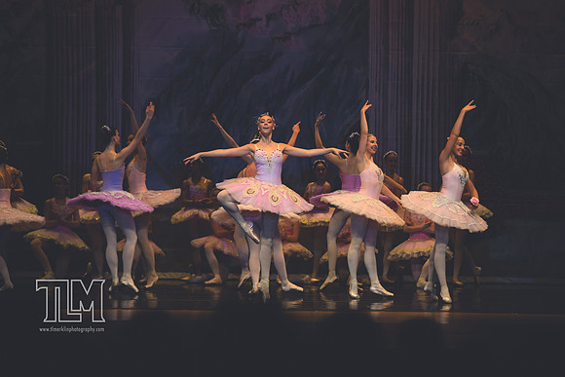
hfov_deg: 12.5
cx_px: 291
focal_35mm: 164
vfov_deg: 8.3
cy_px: 154
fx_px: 2582
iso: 400
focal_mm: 135
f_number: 2.8
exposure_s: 1/500
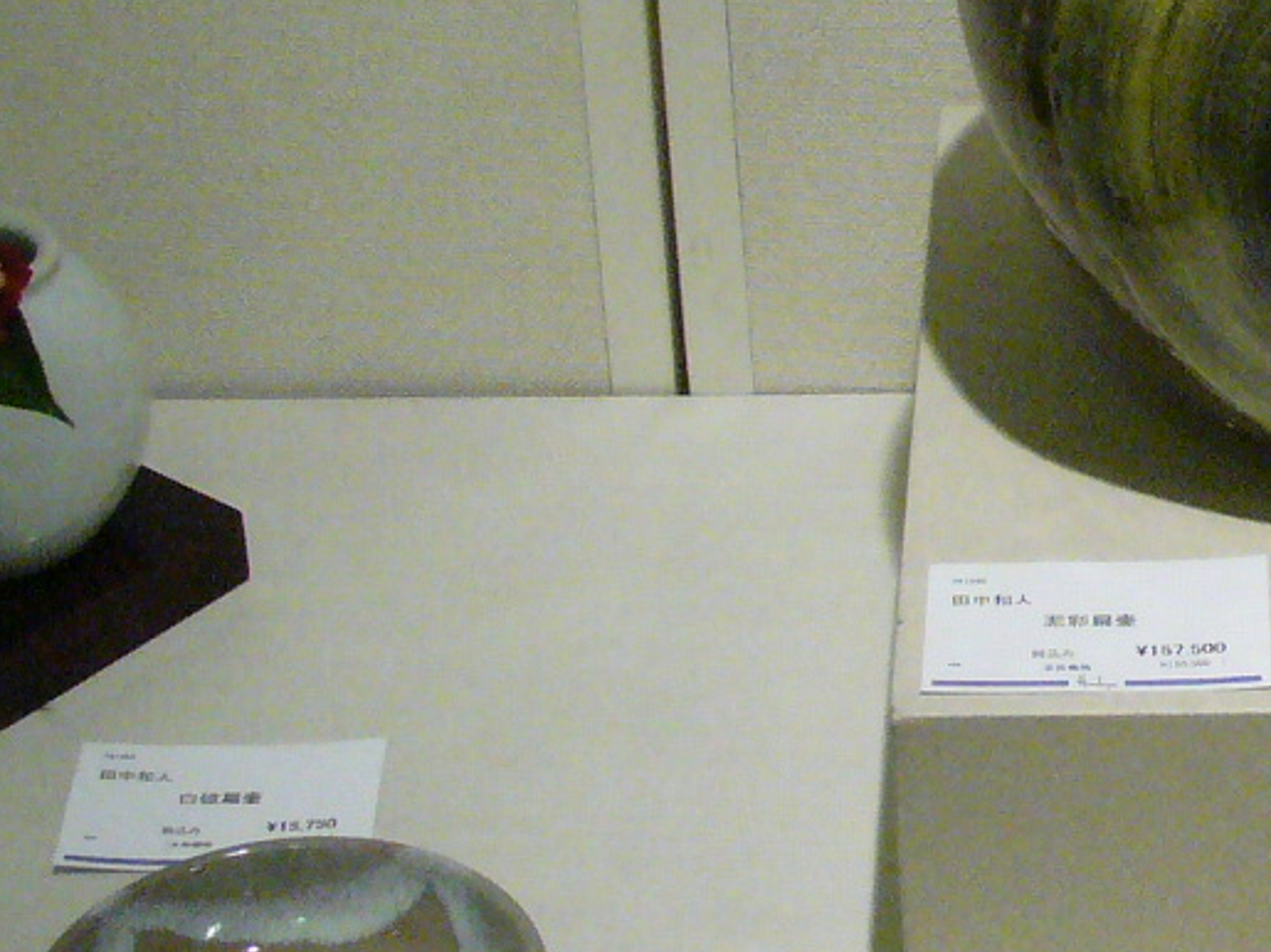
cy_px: 466
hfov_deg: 16.3
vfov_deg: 12.9
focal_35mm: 115
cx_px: 1604
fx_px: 4221
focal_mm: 6.1
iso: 400
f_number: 2.8
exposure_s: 1/250
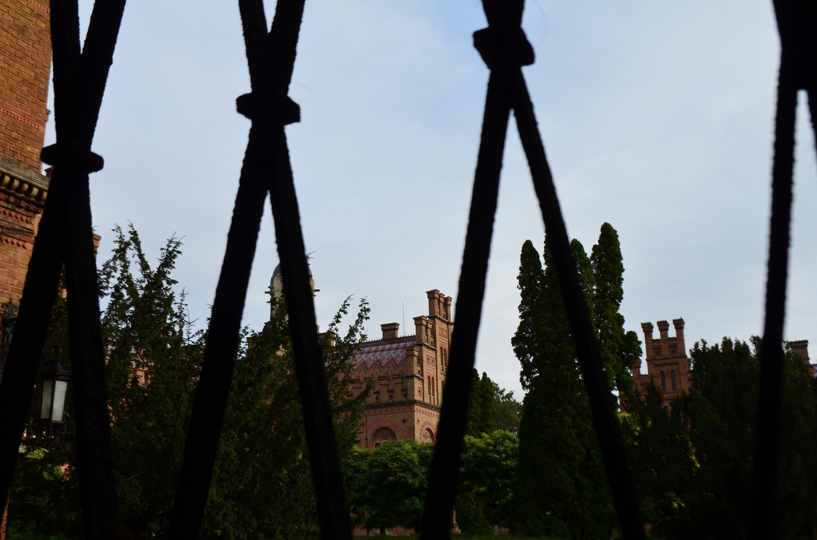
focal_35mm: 42
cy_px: 270
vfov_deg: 31.7
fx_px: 951
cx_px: 408
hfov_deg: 46.5
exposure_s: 1/125
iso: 200
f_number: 11
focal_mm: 28
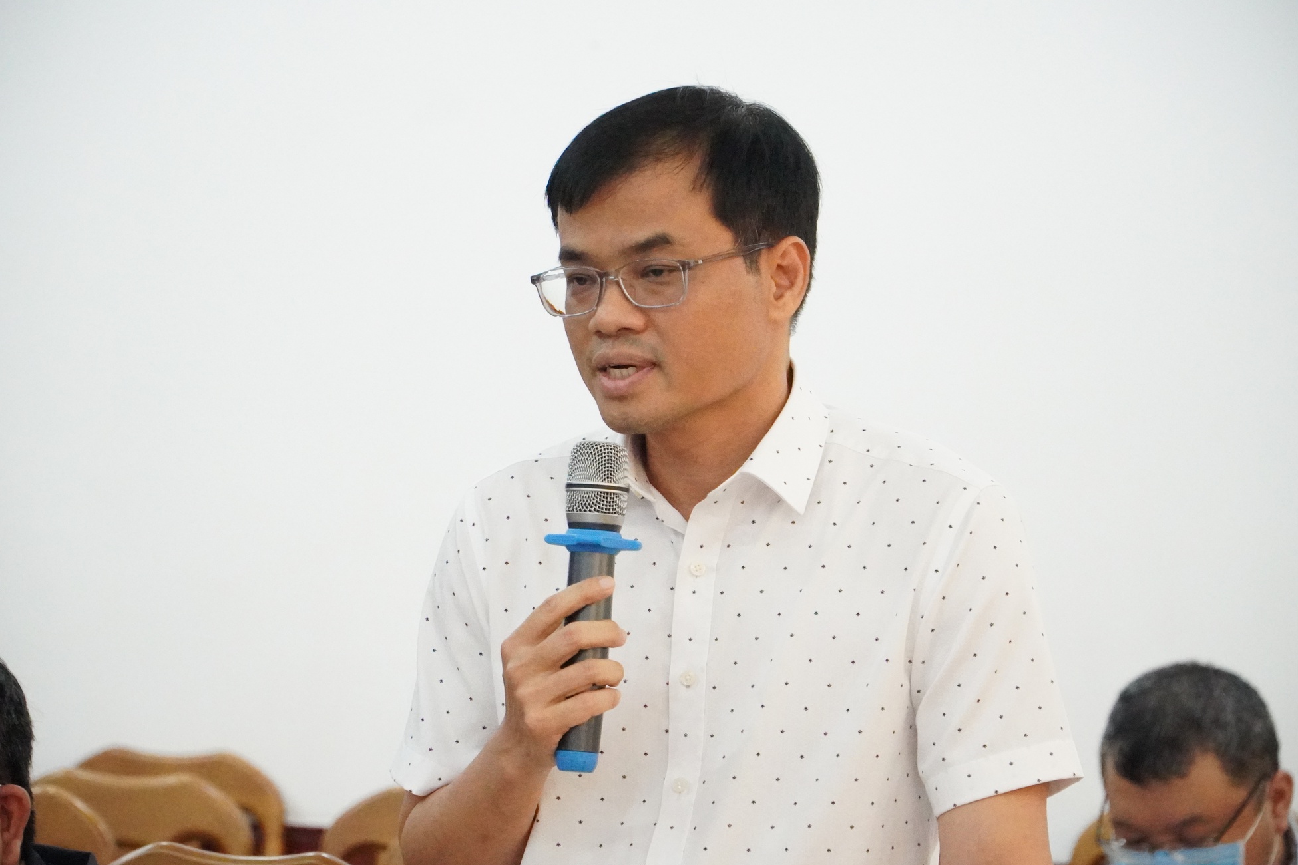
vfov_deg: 8.5
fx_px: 5823
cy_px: 439
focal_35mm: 162
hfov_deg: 12.7
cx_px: 644
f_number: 4.5
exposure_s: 1/1250
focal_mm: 105
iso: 16000
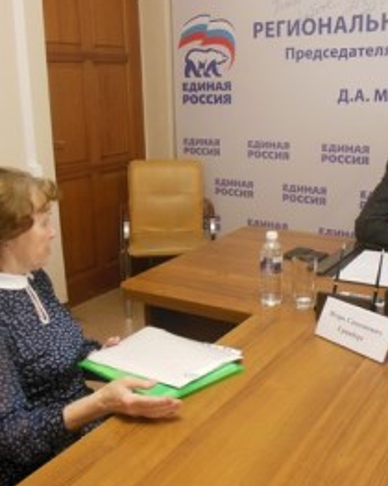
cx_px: 211
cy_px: 236
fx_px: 560
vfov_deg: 46.9
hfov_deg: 38.2
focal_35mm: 39
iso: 400
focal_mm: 4.5
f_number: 3.2
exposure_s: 1/20
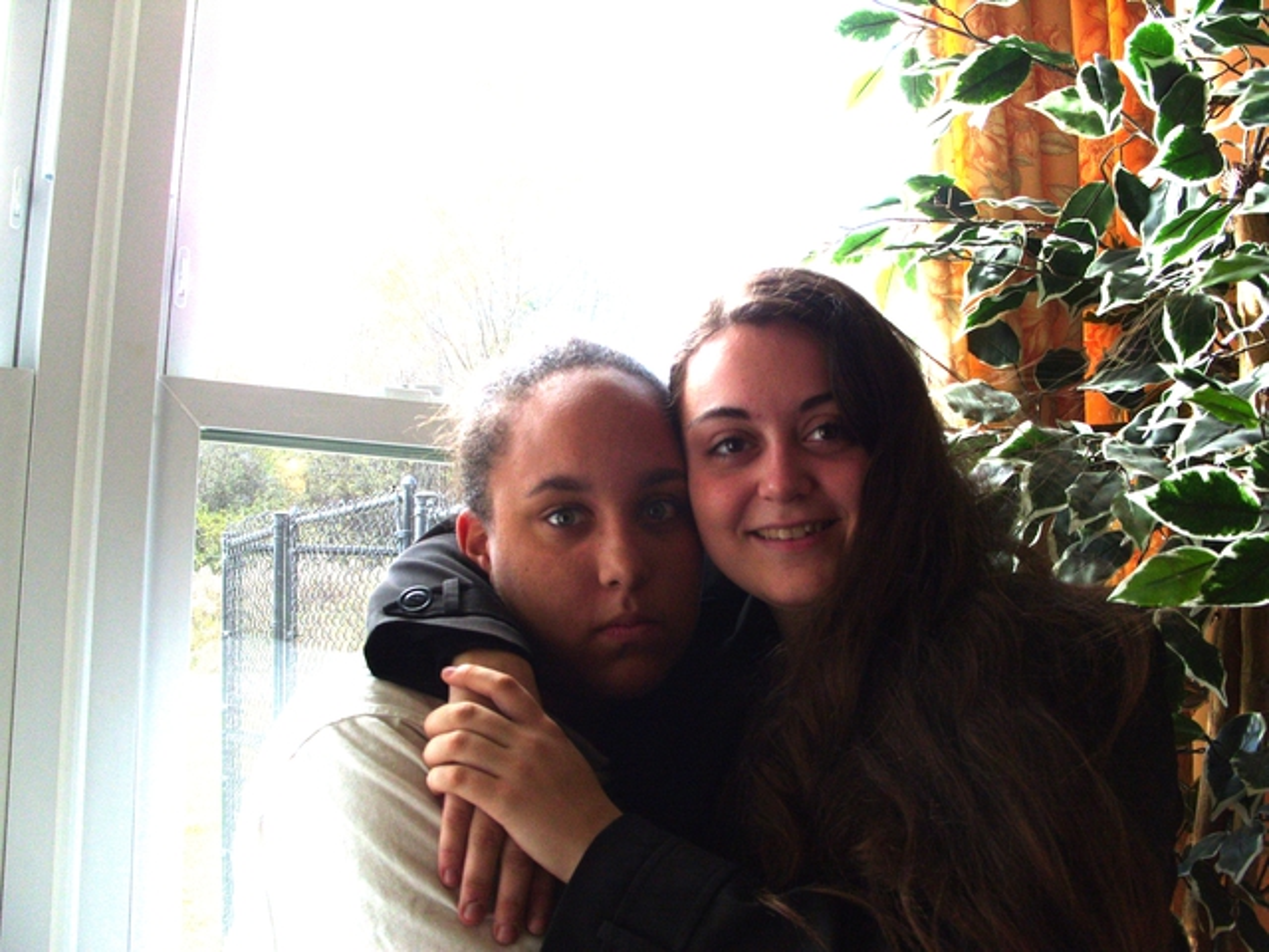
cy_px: 476
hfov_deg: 52.6
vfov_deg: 40.7
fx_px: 1283
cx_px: 634
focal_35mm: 35
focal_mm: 7.8
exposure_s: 1/180
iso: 80
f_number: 4.1
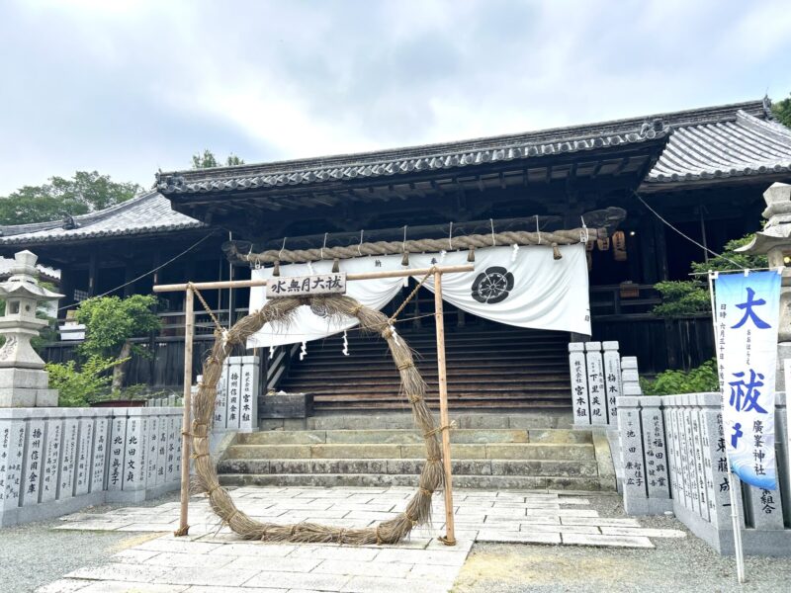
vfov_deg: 53.1
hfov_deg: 67.3
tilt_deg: +8.2
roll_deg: +0.1
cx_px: 396
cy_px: 296
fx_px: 594
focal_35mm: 26
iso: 50
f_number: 1.5
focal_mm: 5.7
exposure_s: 1/1326
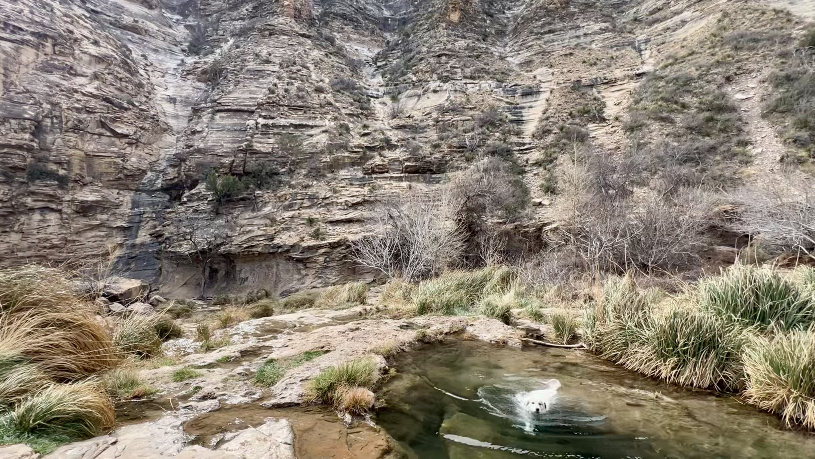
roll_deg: -0.2
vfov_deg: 70.2
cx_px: 398
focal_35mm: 15
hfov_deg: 103.0
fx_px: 324
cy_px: 260
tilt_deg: -2.8
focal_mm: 1.57
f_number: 1.8
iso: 32
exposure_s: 1/391
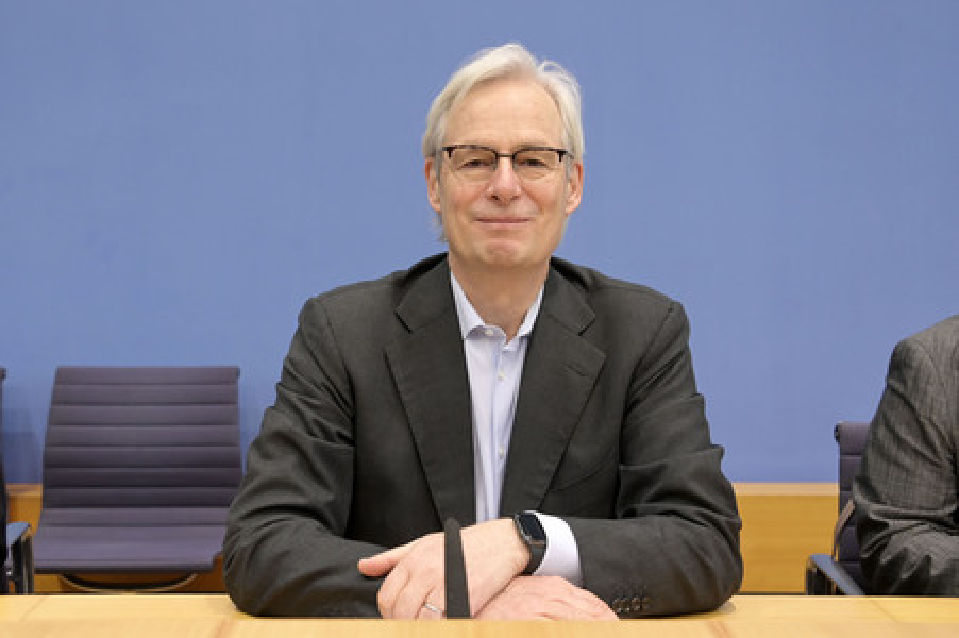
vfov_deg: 33.4
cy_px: 319
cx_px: 480
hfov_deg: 48.5
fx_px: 1065
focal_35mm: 40
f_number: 5
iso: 3200
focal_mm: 40
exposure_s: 1/400
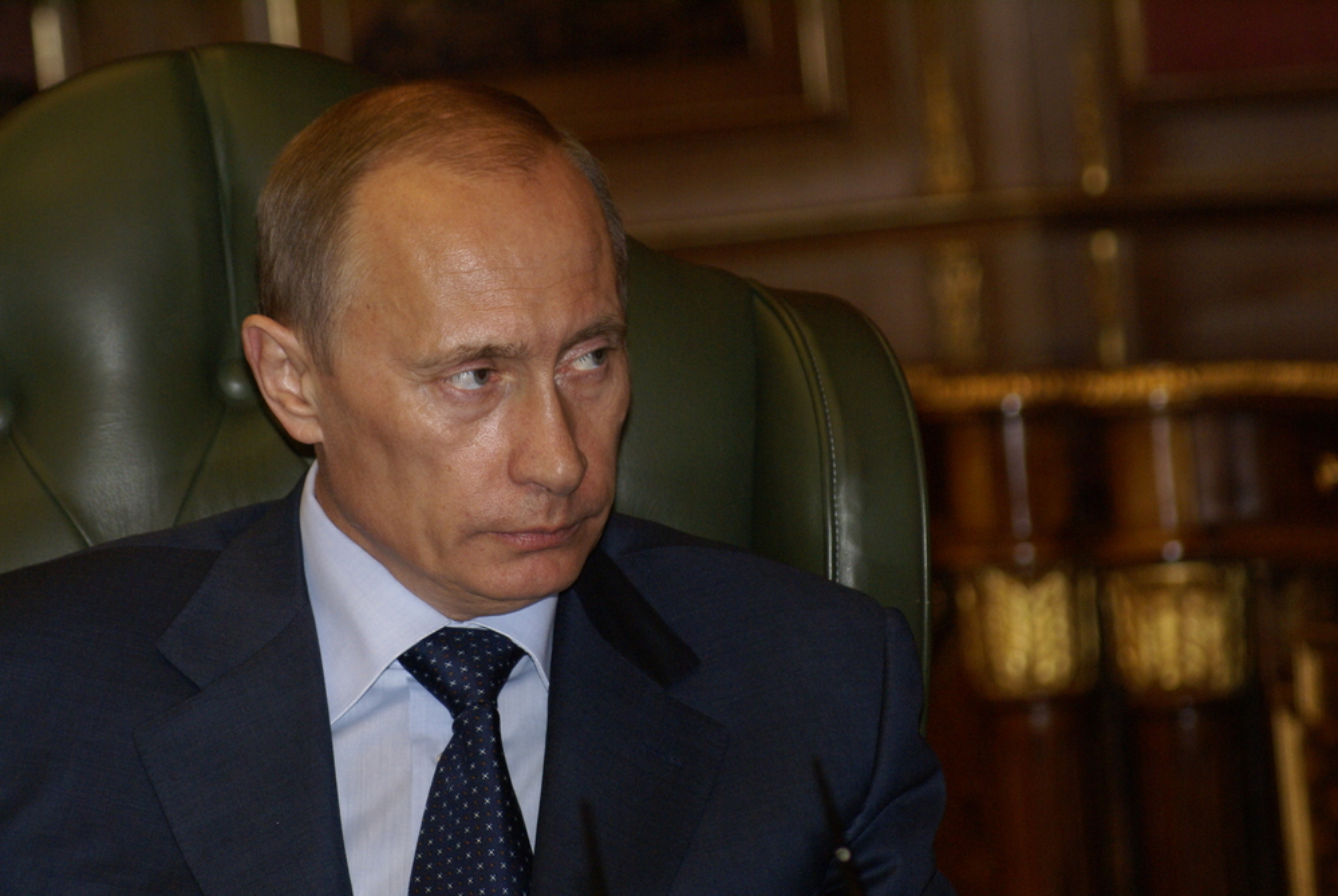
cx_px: 669
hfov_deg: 9.1
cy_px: 448
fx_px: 8373
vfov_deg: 6.1
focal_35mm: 225
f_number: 5.6
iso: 800
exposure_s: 1/80
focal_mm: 150
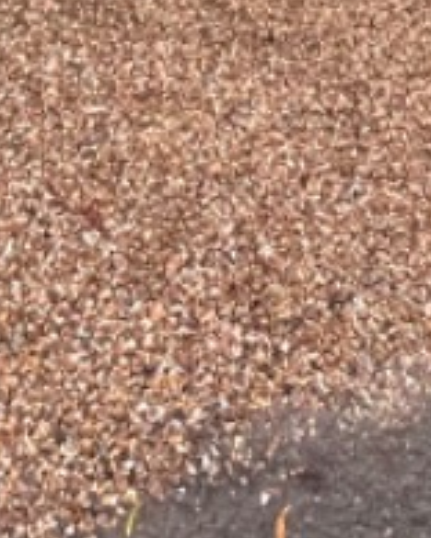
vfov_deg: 20.0
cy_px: -337
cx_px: 251
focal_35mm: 78
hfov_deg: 19.6
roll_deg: -0.7
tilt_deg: -12.5
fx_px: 1244
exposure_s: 1/60
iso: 320
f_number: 1.8
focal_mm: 1.57
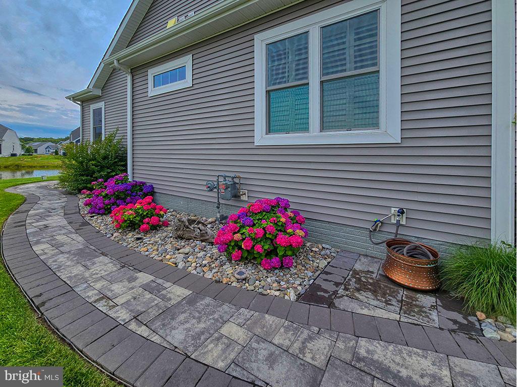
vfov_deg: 89.9
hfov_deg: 106.2
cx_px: 258
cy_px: 194
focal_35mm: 13
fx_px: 194
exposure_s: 1/1899
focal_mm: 2.2
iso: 50
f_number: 2.2
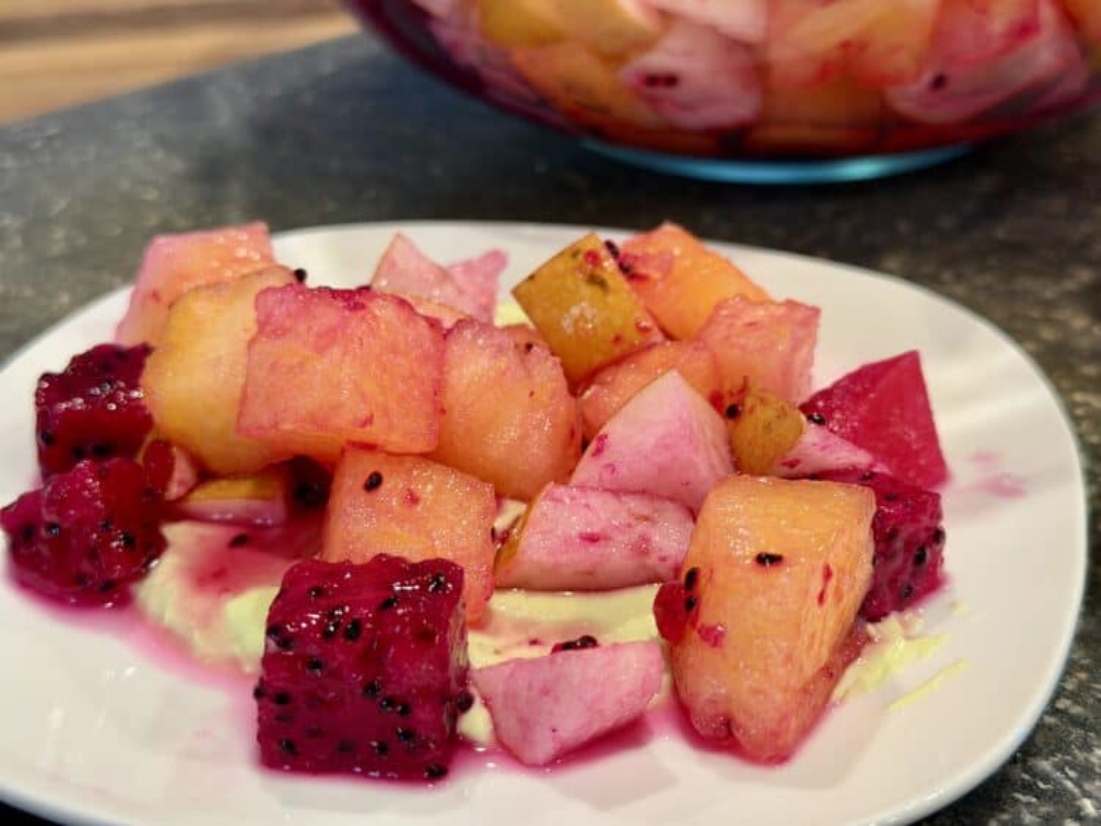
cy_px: 413
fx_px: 1527
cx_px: 550
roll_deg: +1.6
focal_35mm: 48
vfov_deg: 30.3
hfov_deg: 39.6
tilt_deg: -30.2
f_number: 1.78
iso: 250
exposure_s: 1/60
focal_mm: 6.76
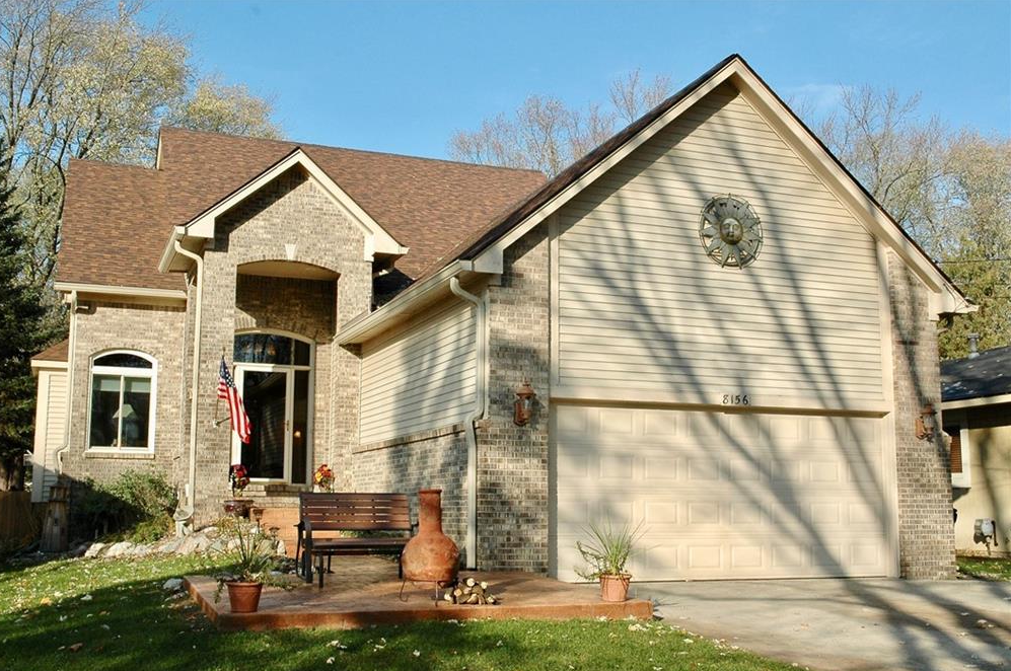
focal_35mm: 39
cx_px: 493
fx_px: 1080
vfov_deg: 34.5
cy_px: 343
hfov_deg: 50.2
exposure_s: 1/400
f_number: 10
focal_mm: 25
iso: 400
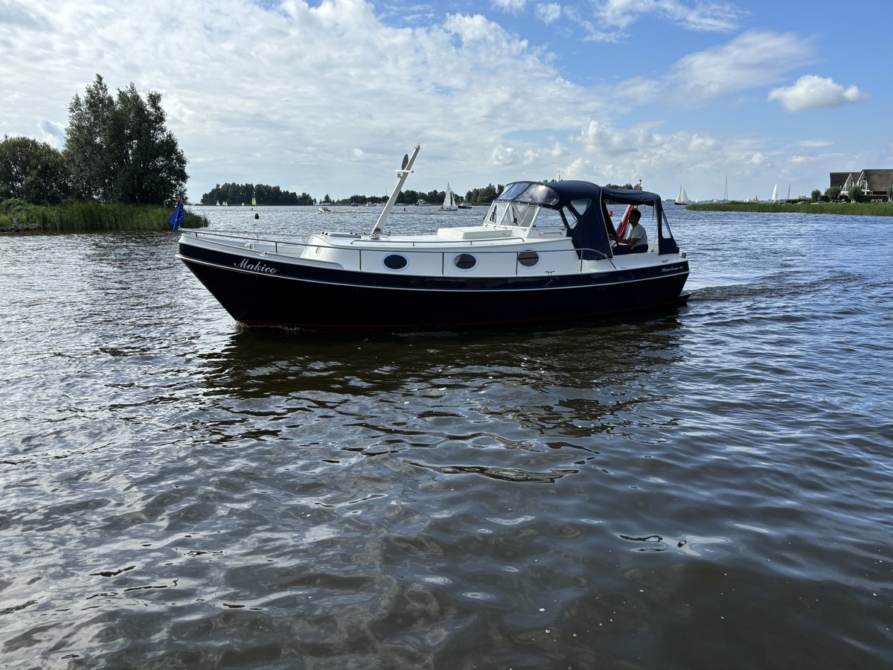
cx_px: 446
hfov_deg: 67.3
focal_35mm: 26
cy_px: 335
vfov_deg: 53.1
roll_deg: +0.4
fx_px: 671
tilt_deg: -11.2
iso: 50
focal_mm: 5.96
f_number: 1.6
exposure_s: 1/3413
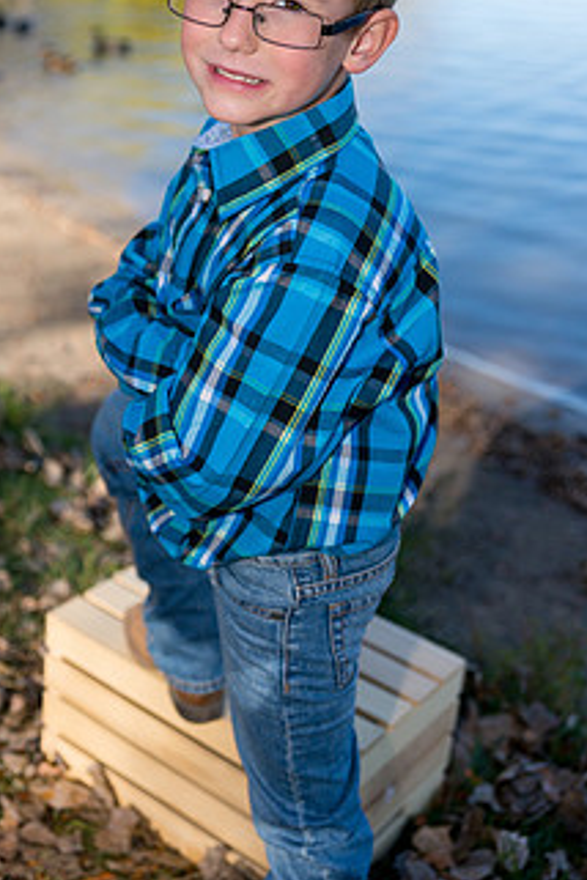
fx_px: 1198
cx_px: 214
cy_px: 323
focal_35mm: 49
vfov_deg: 40.0
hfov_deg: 27.4
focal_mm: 35
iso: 200
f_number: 2.8
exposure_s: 1/2000
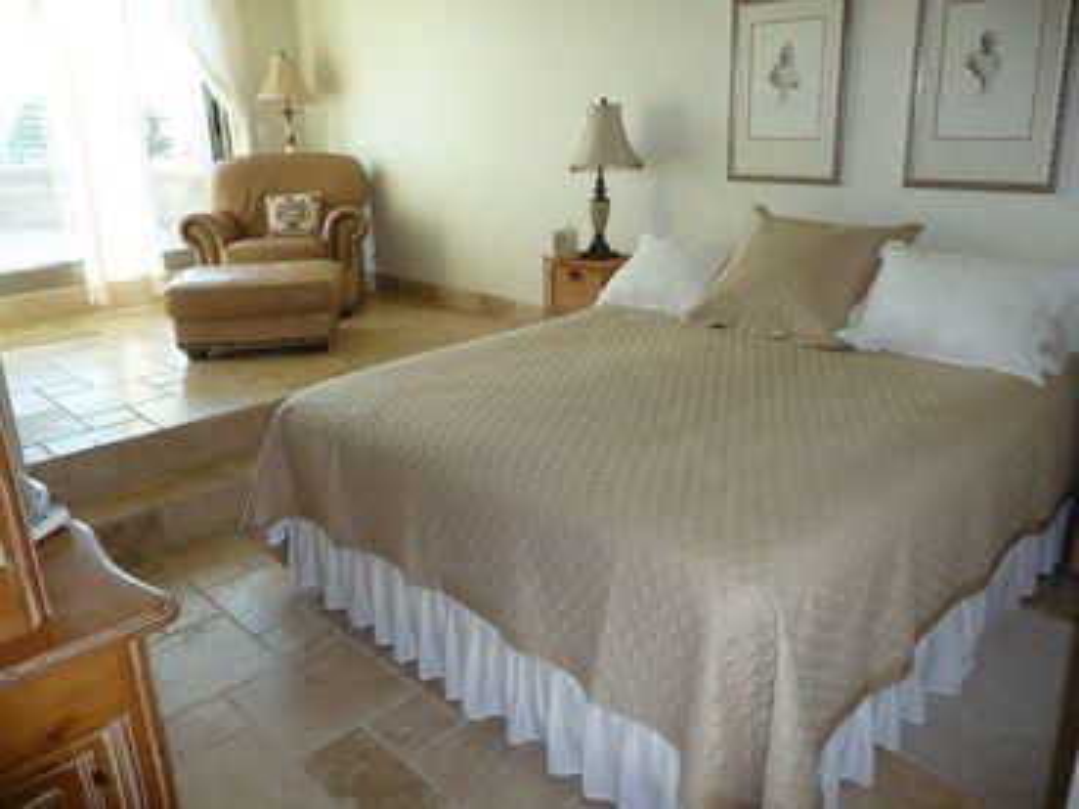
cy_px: 404
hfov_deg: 63.4
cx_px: 540
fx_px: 873
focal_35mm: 28
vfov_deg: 49.7
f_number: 3.3
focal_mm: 4.7
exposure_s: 1/30
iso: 125
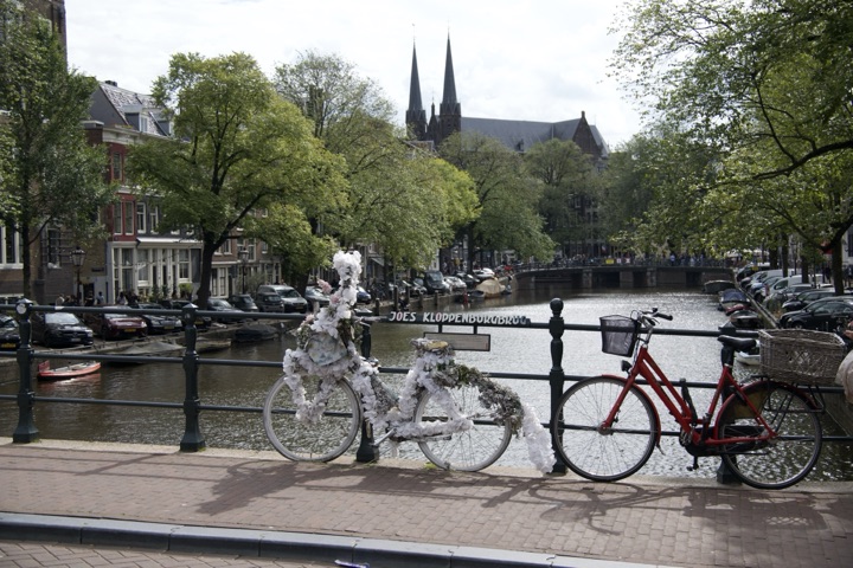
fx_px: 1185
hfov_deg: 39.6
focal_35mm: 50
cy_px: 284
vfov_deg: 27.0
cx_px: 426
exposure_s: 1/640
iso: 200
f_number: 6.3
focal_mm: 50
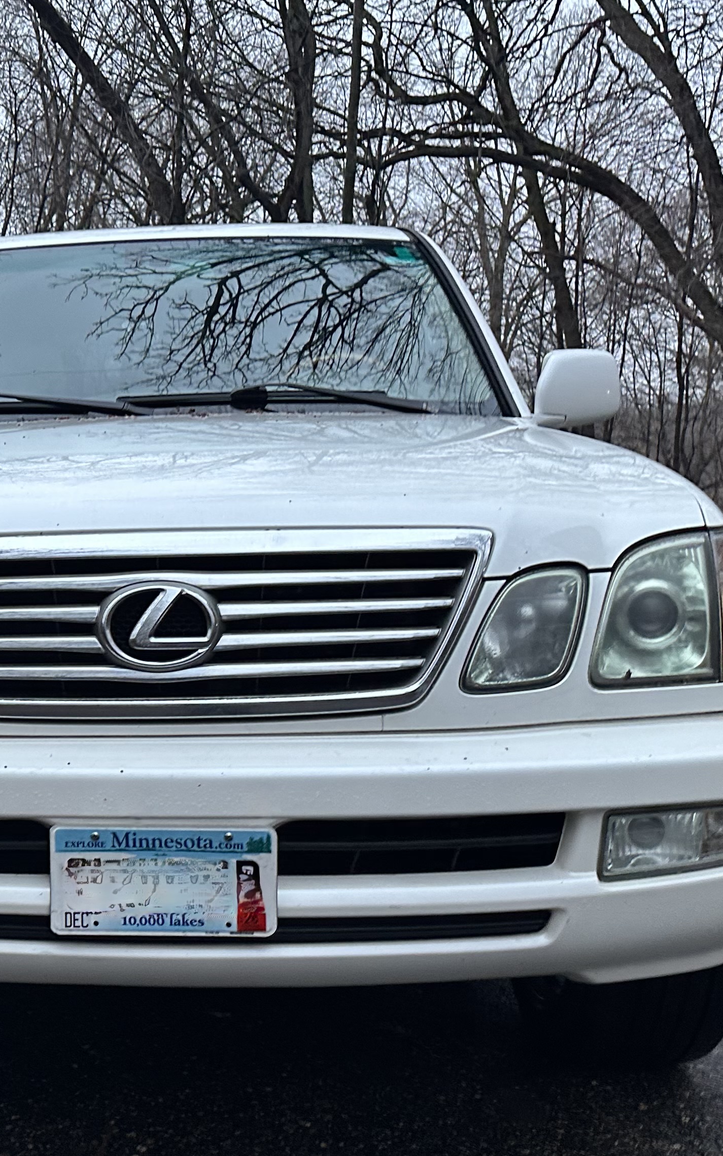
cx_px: 61
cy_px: 669
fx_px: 1418
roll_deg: -5.1
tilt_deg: -7.6
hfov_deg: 27.5
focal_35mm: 45
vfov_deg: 44.2
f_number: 1.78
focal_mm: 6.86
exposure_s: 1/60
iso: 250
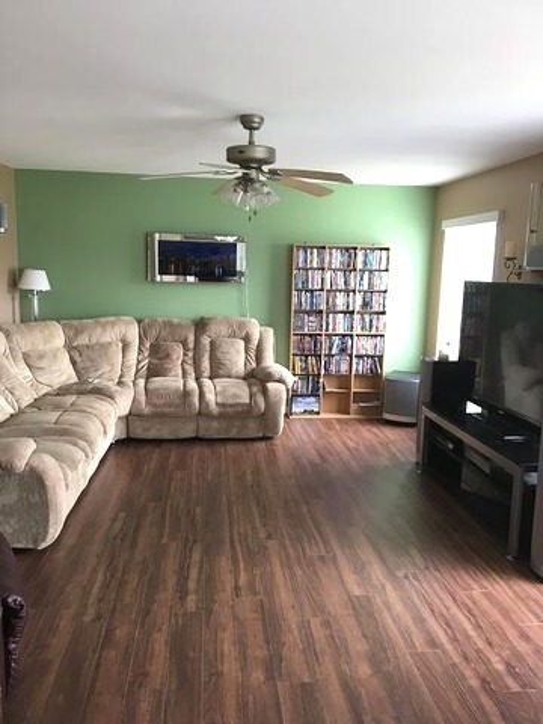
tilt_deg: -10.6
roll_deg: -1.7
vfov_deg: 61.7
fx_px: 607
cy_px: 362
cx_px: 272
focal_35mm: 29
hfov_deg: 48.2
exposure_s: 1/30
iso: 50
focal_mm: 4.15
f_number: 2.2
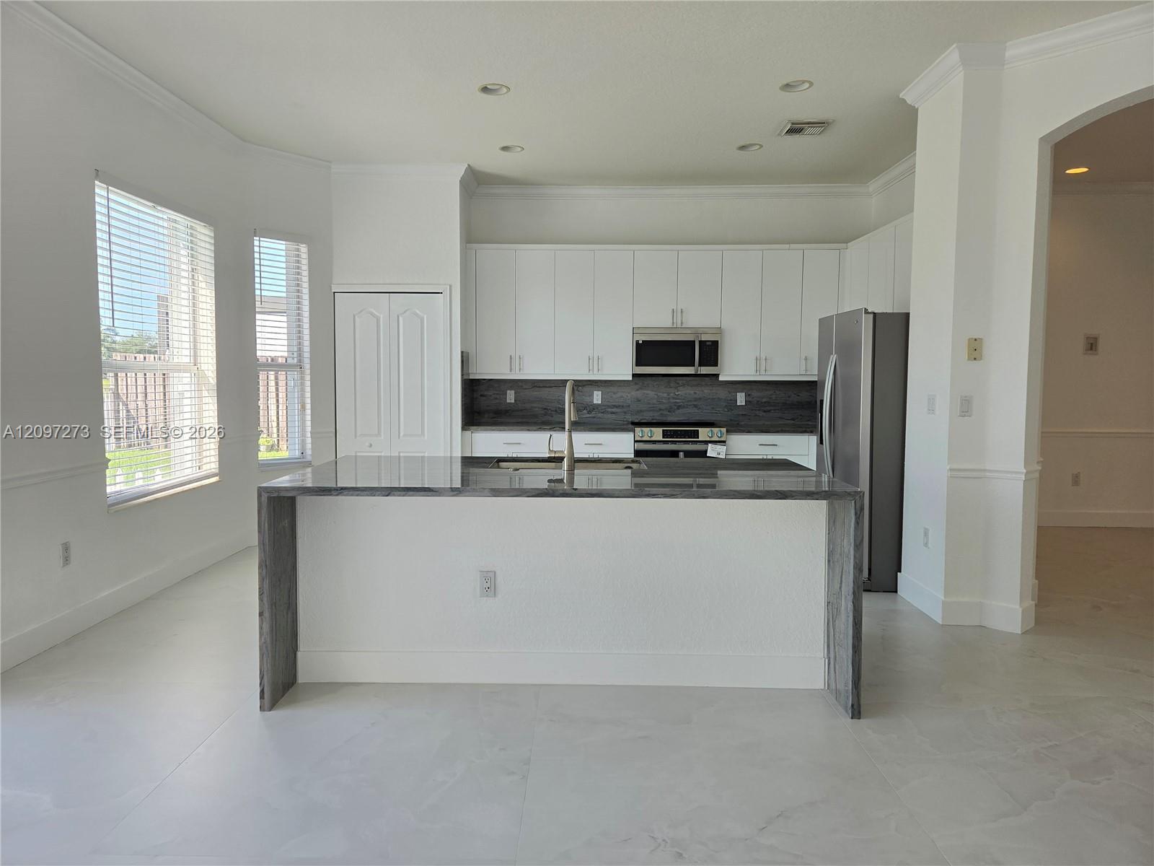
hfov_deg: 73.9
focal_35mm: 23
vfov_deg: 58.9
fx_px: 767
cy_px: 433
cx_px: 577
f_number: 1.8
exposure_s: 1/614
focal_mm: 5.4
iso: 80
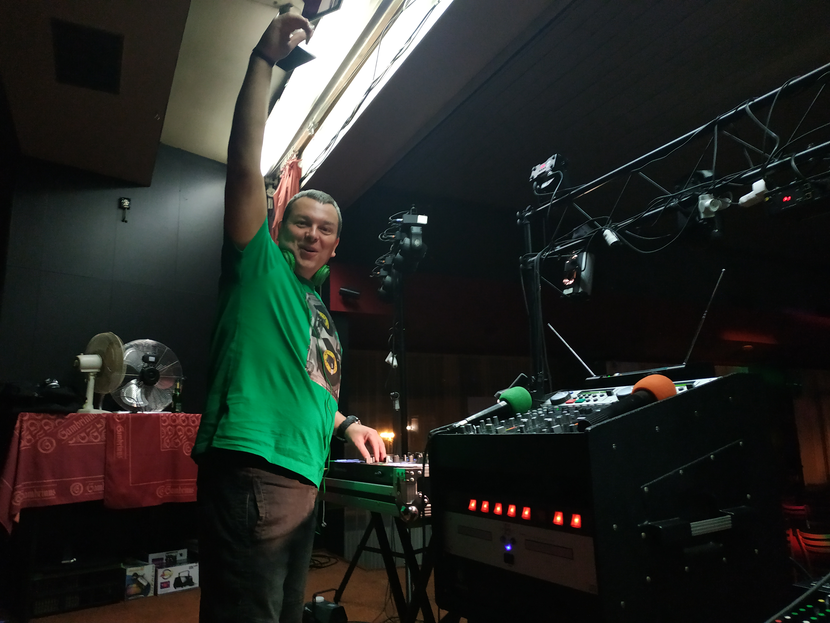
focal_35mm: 24
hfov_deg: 71.6
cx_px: 415
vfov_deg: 56.8
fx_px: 575
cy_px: 312
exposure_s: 1/20
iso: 640
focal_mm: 3.94
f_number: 1.9
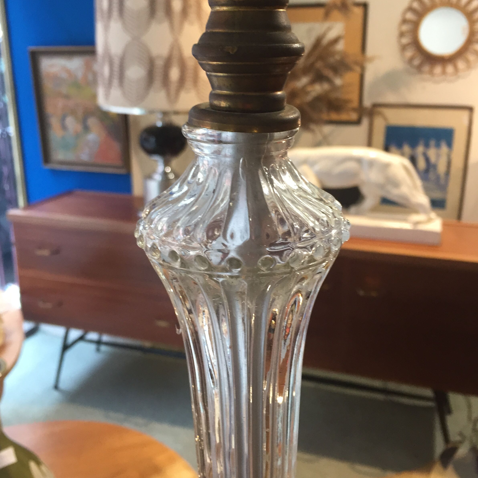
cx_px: 236
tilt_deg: -15.6
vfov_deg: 47.1
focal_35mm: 35
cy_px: 206
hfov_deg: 47.2
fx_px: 547
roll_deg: +0.0
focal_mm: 4.15
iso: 64
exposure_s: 1/33
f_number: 2.2
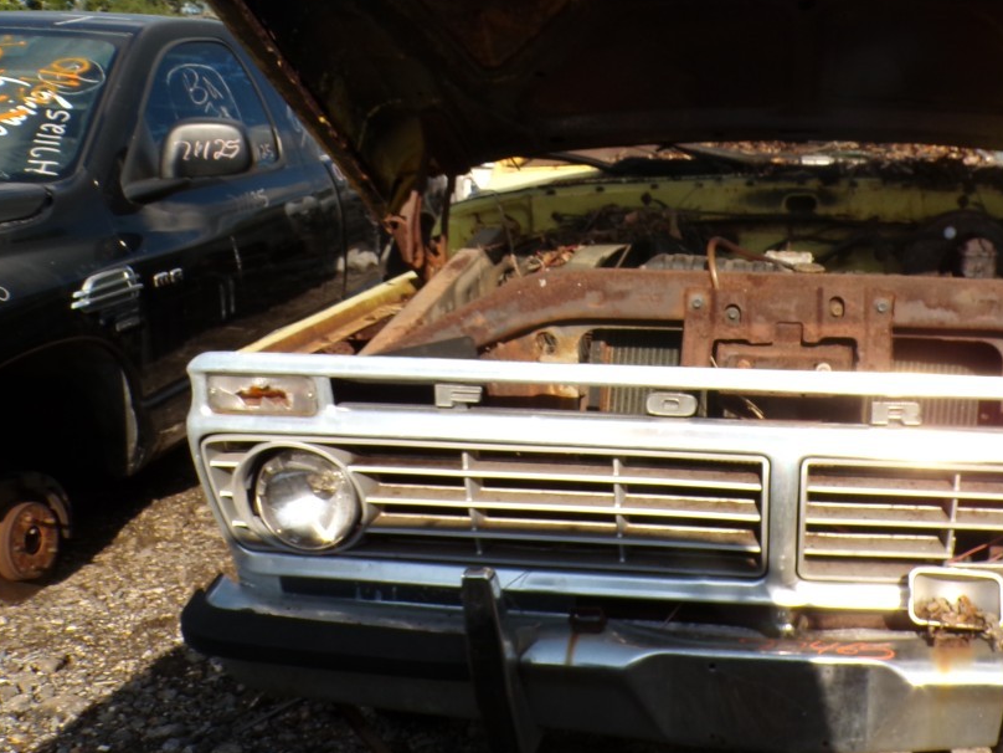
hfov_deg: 47.4
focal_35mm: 38
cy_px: 339
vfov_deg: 37.7
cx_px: 739
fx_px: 1101
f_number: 4.4
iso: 100
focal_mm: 4.3
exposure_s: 1/550
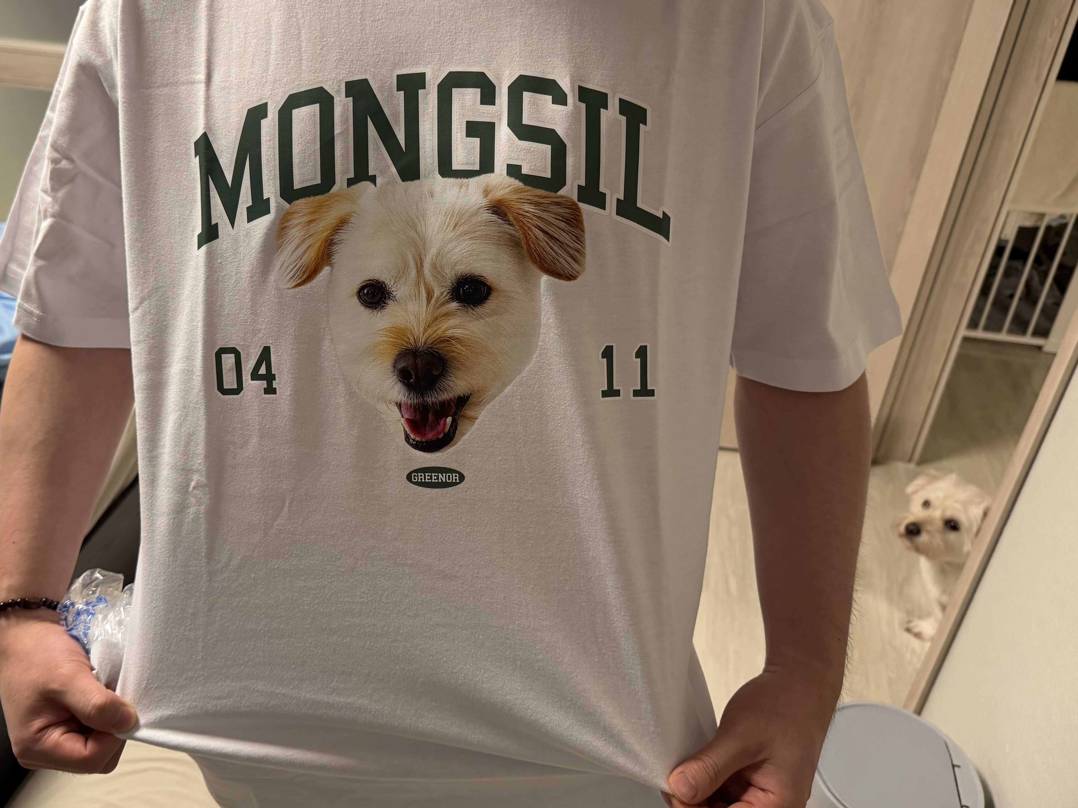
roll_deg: +0.2
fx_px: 934
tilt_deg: -31.9
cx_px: 413
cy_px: 332
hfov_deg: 59.3
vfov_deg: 46.6
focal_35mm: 30
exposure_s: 1/120
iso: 200
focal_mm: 6.76
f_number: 1.78
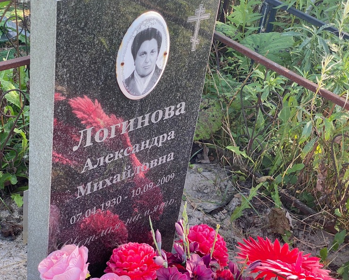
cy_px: 138
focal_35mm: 55
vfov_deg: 27.6
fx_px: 568
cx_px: 166
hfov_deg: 34.1
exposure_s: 1/156
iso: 20
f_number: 2
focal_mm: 6
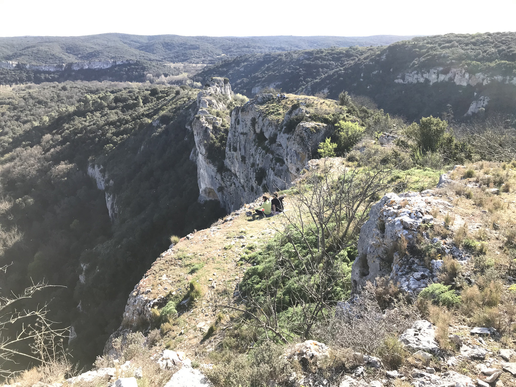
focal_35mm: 28
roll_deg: +0.3
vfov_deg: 49.7
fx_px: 417
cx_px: 258
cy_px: 194
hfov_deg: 63.4
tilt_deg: -19.4
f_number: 1.8
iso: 20
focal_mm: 3.99
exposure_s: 1/584
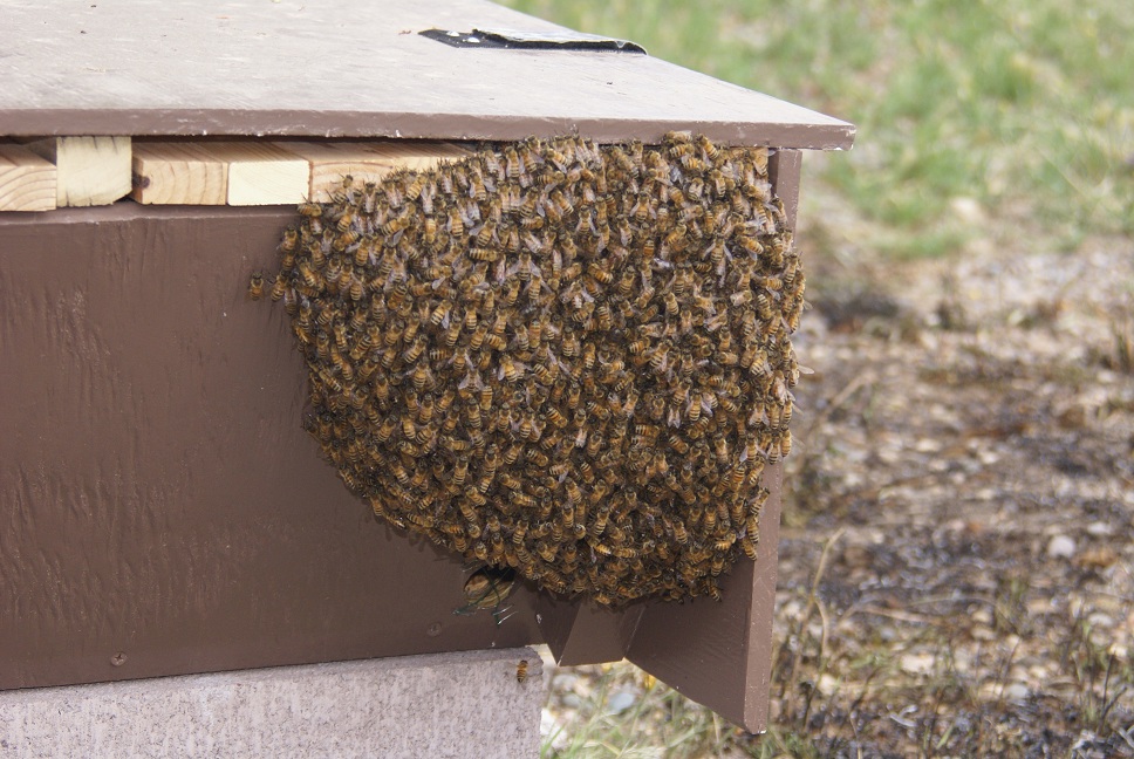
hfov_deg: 17.0
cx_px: 567
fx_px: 3785
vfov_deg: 11.5
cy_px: 380
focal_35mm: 120
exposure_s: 1/125
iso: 200
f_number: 6.3
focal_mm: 80
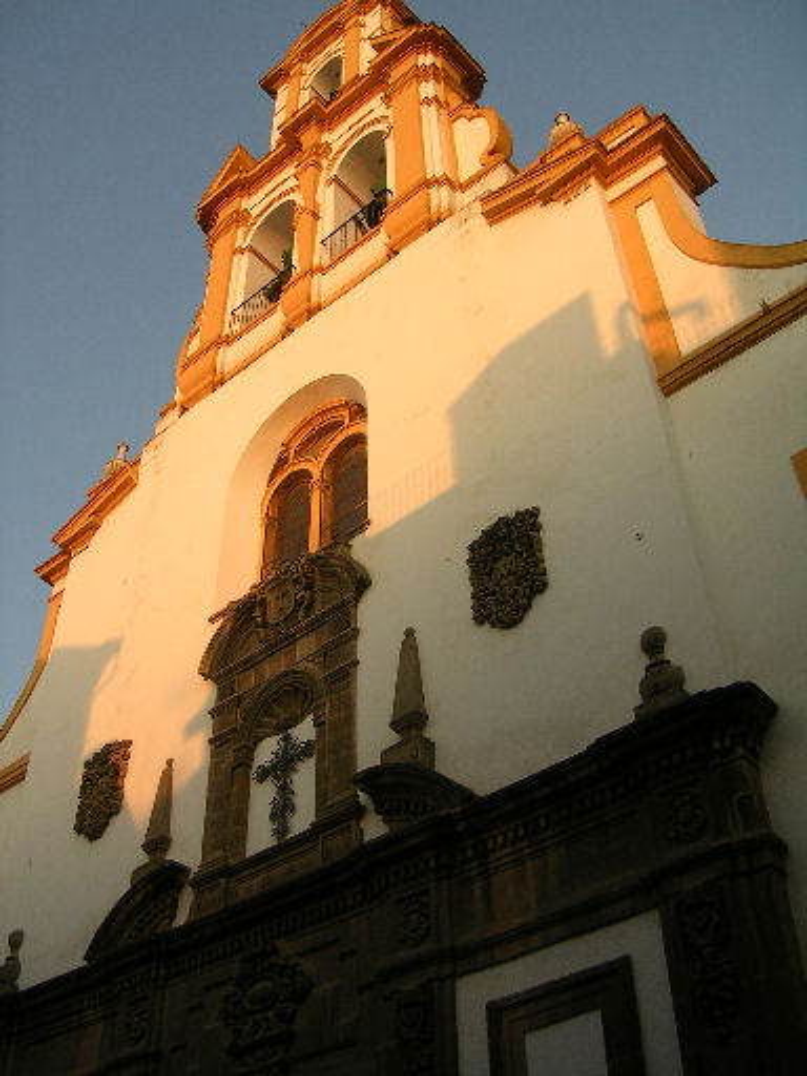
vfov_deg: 49.0
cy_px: 538
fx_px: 1181
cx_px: 404
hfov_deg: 37.7
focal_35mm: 38
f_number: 2.8
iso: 50
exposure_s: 1/304
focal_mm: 5.8
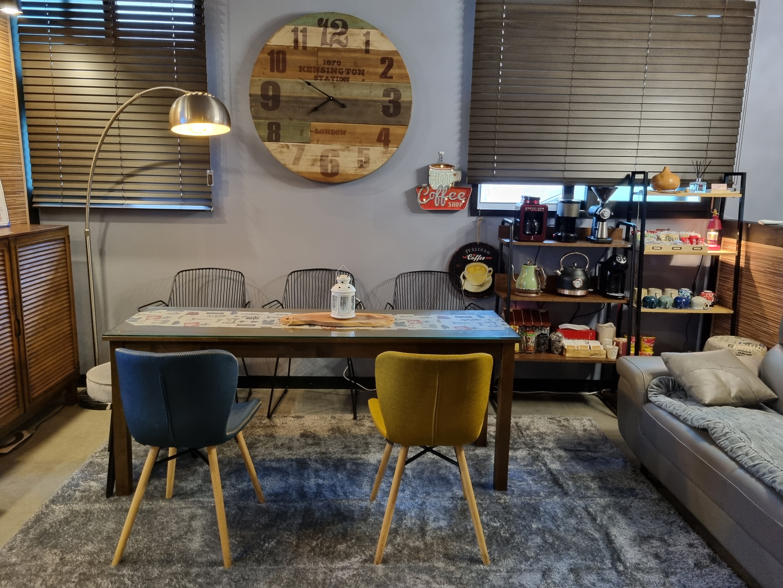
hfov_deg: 67.3
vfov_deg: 53.1
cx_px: 392
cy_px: 294
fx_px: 588
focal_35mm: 26
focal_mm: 5.4
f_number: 1.8
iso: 640
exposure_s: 1/30
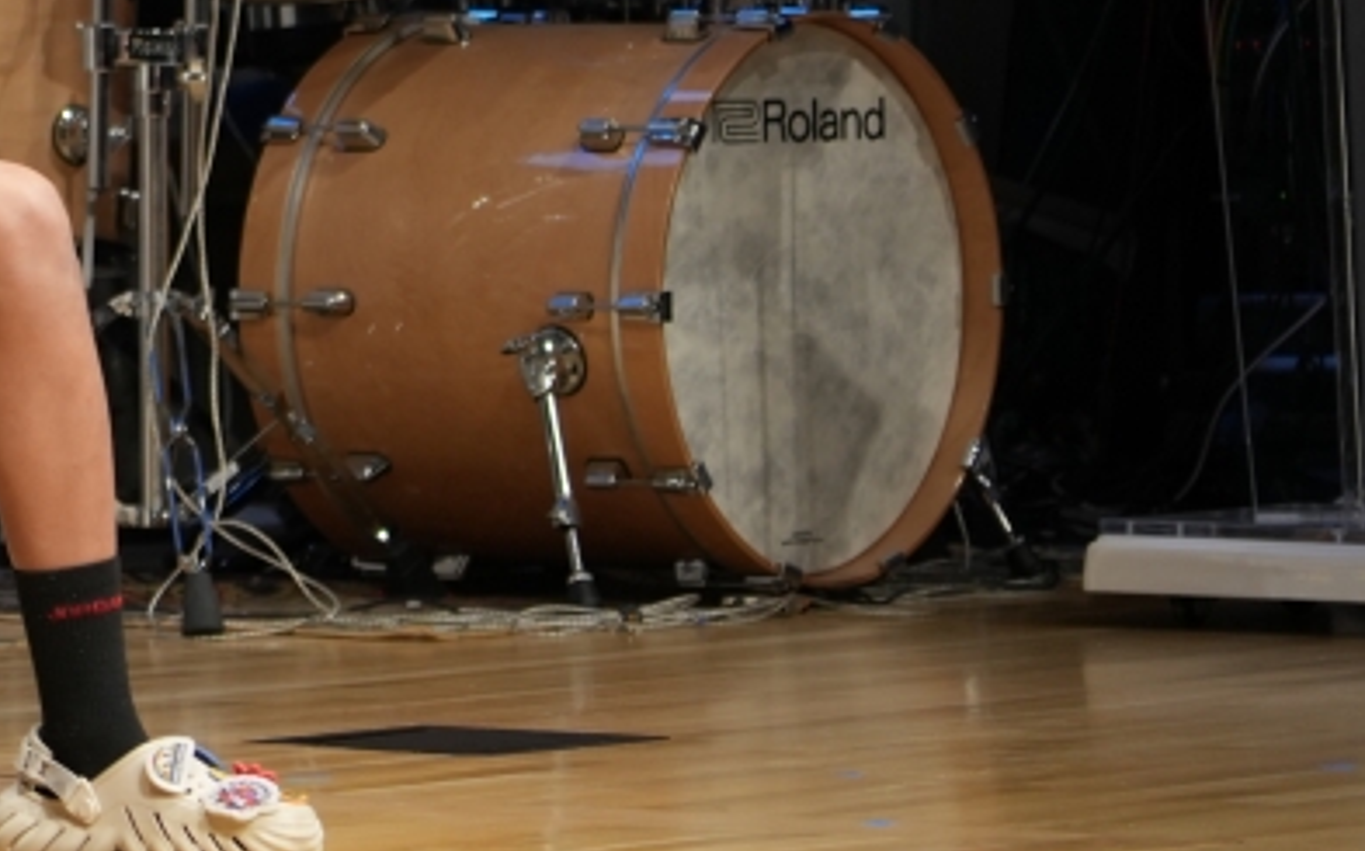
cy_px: -368
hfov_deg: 6.4
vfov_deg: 4.0
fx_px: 12156
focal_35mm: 327
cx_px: -490
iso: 640
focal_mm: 105
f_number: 4
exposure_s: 1/125
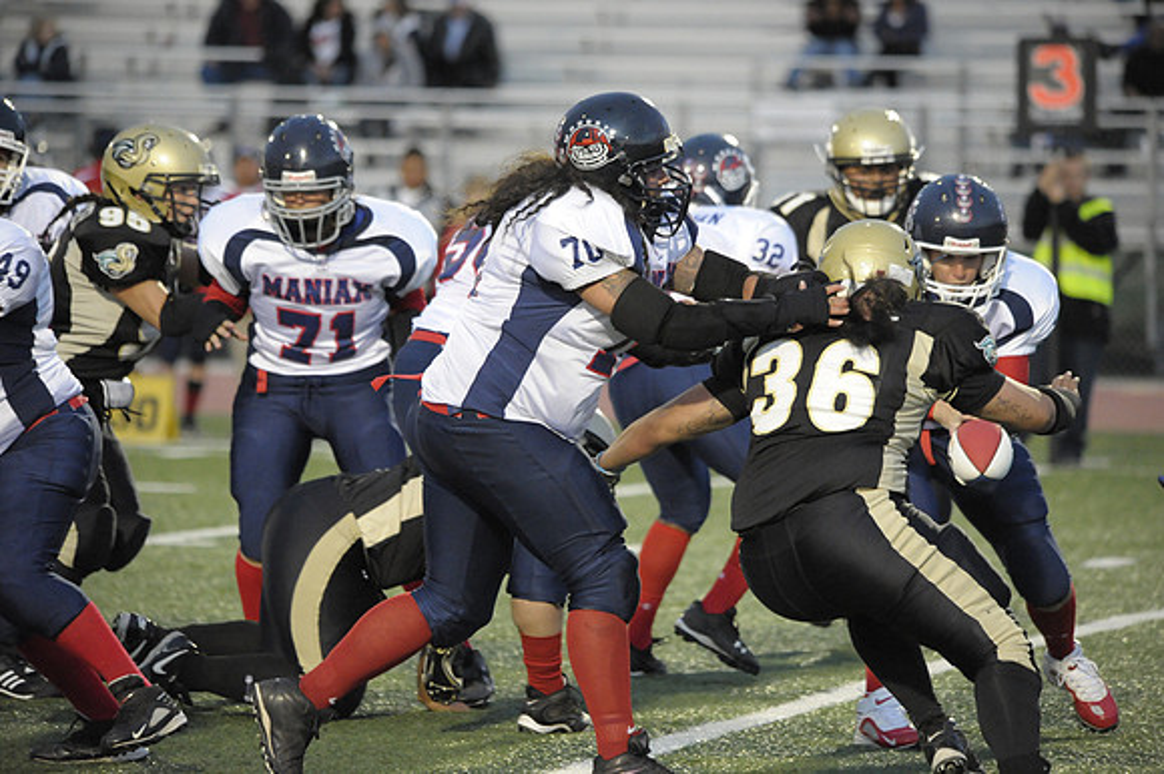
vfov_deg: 4.6
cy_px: 387
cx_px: 582
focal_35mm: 300
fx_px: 9694
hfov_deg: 6.9
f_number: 6
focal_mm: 300
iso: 12800
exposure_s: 1/1000
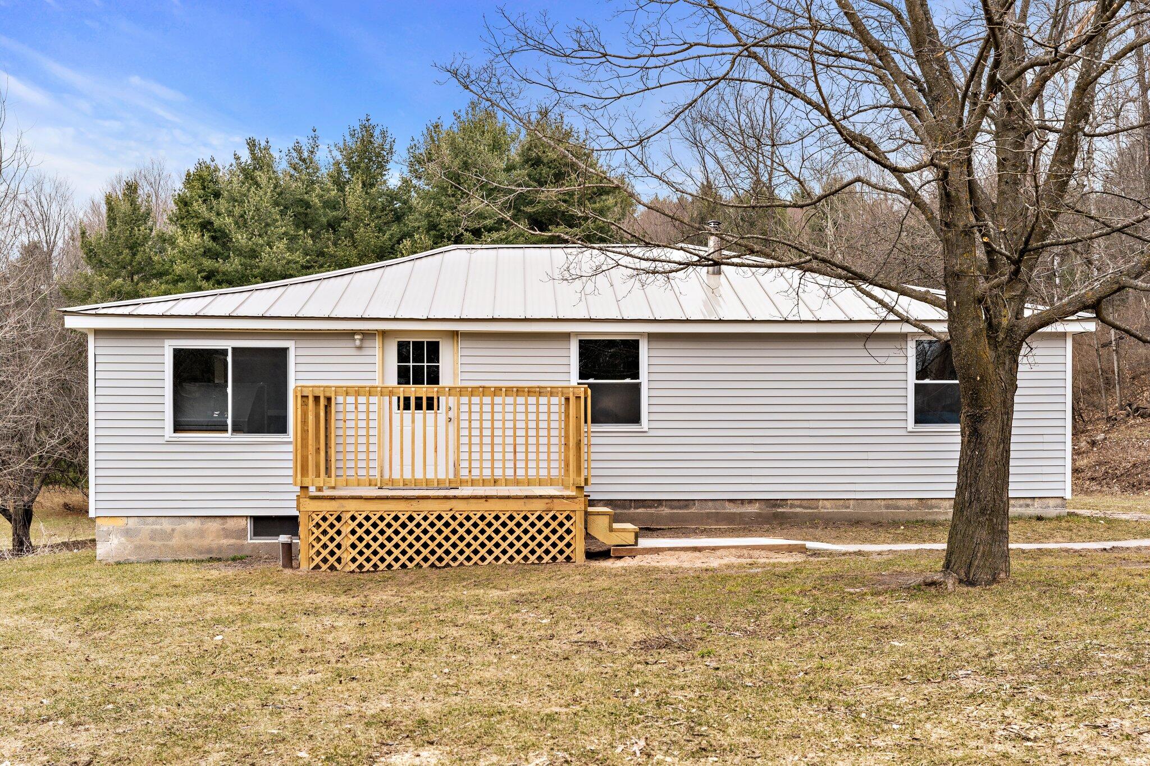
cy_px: 383
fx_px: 1498
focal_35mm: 47
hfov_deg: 42.0
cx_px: 575
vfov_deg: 28.7
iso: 320
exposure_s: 1/320
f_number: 5.6
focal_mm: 46.9
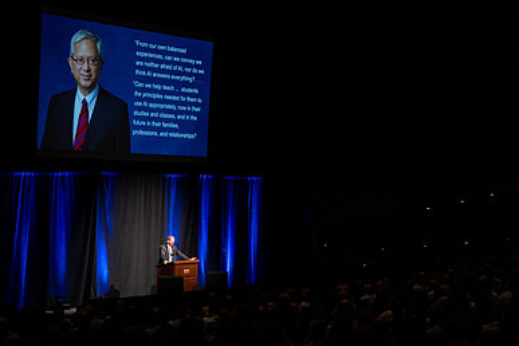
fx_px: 1038
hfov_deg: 27.9
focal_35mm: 72
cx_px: 341
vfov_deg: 18.9
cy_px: 132
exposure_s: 1/160
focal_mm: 48
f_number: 2.8
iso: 800
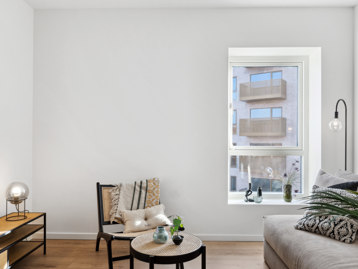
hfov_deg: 59.9
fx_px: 311
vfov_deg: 46.7
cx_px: 182
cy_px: 142
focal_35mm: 30
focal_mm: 14.5
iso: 640
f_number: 8
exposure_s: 1/60
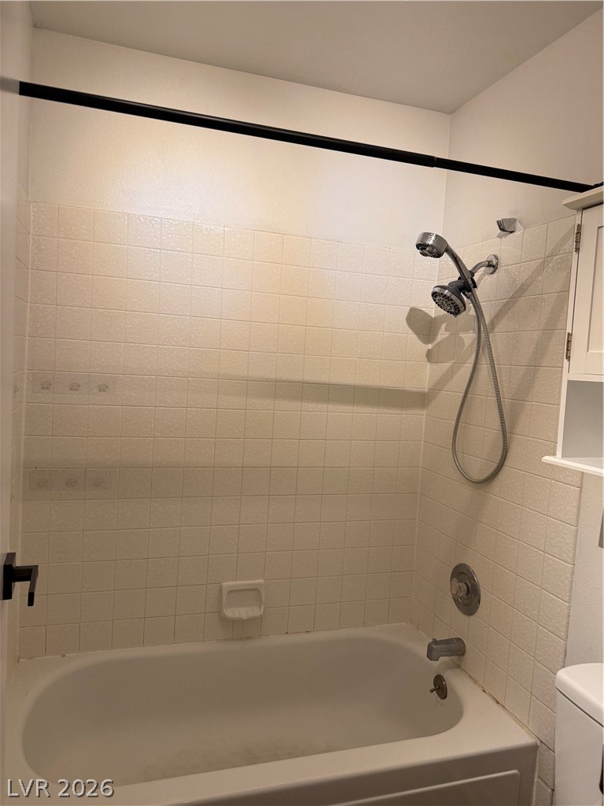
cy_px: 403
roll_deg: -5.1
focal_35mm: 24
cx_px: 302
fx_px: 558
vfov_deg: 71.6
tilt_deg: -0.8
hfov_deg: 56.8
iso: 125
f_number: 1.78
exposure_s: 1/121
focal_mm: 6.76
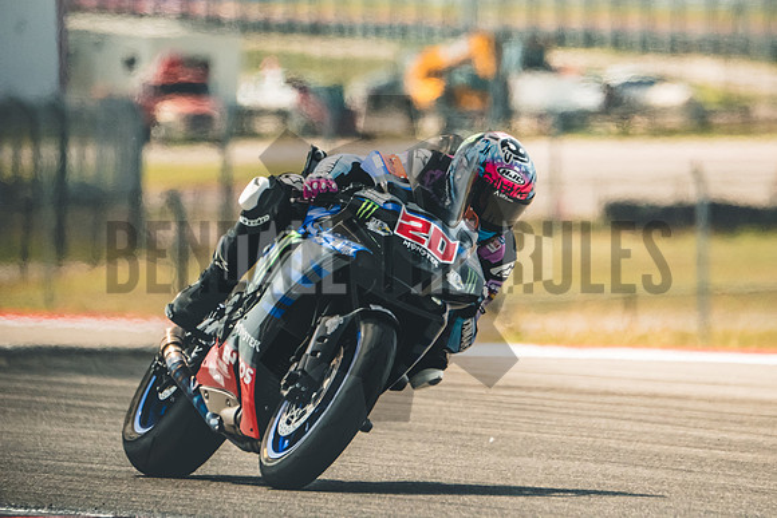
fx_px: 15970
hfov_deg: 2.8
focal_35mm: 740
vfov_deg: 1.9
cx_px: 479
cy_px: 199
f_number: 5.6
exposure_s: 1/2500
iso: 1600
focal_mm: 400
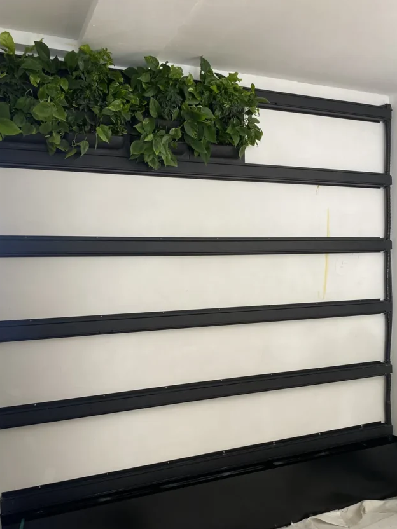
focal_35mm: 32
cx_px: 189
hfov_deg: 44.1
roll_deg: +2.2
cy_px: 314
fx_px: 489
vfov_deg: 56.4
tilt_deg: -2.3
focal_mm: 4.25
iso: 100
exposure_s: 1/50
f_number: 1.8
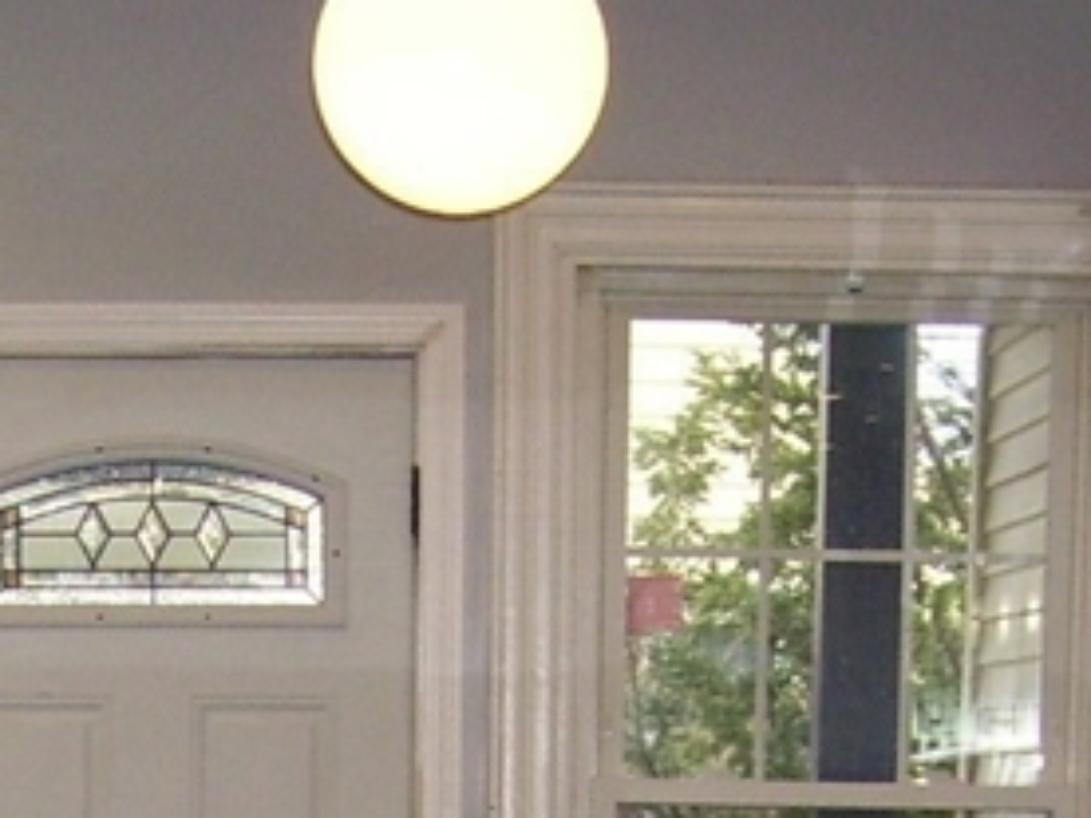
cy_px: 1450
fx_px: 3971
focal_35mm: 126
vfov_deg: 11.0
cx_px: 142
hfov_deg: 15.5
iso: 125
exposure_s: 1/60
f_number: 2.7
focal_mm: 5.6
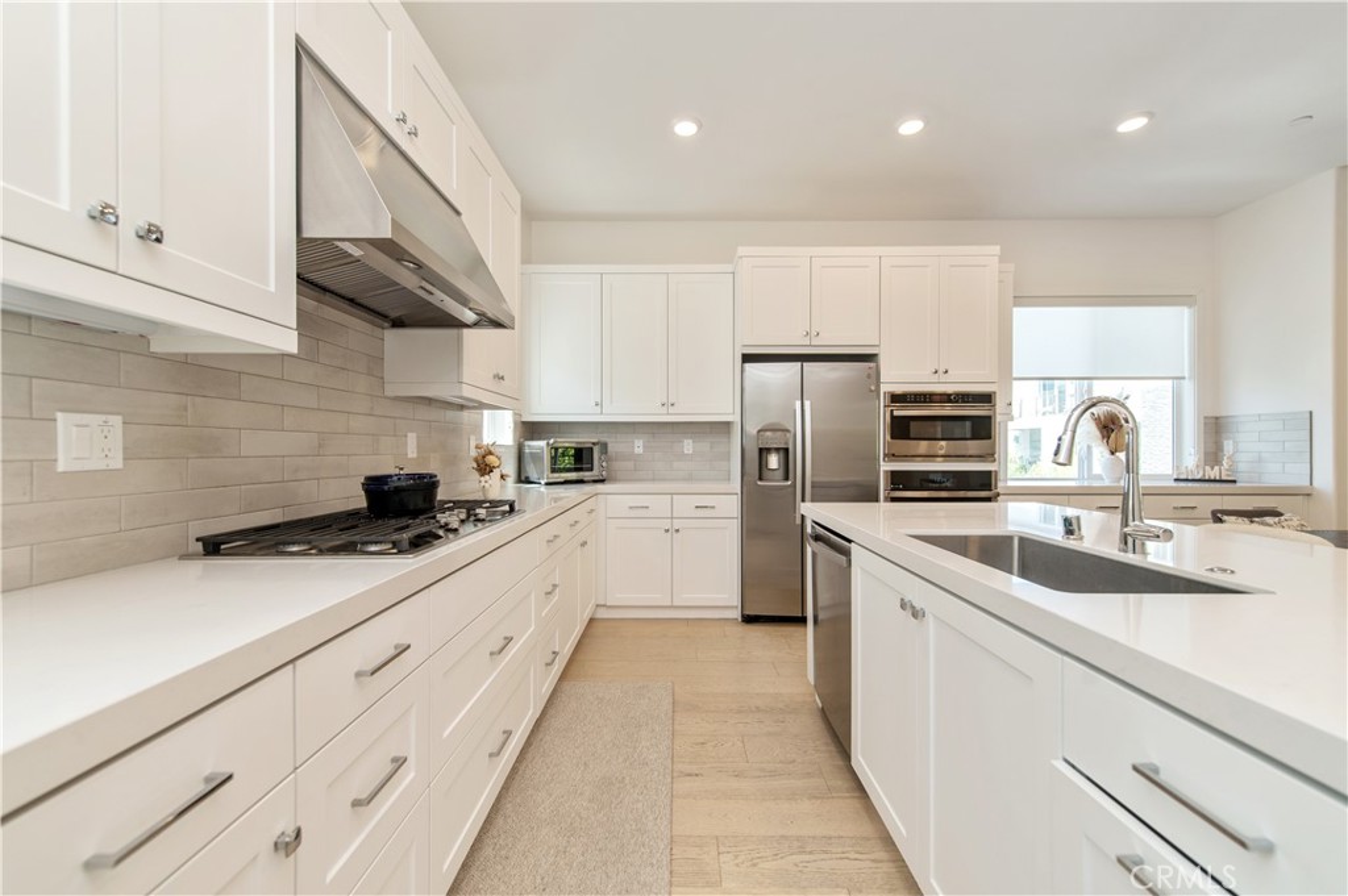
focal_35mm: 14
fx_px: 524
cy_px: 448
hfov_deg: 104.3
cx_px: 674
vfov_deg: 81.1
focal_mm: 14
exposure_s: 1/80
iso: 200
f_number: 4.5
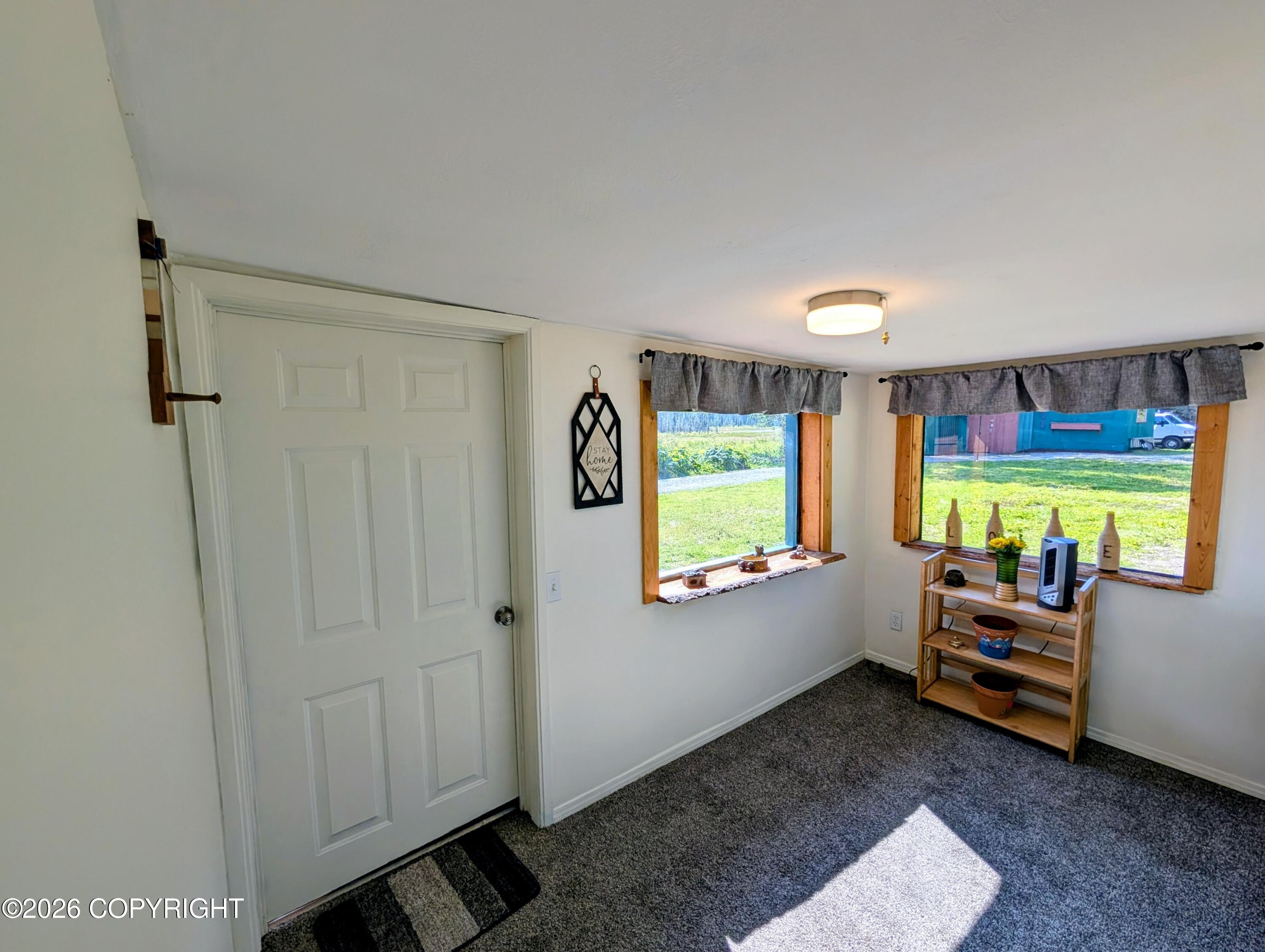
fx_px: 439
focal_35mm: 12
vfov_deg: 94.6
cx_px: 632
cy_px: 476
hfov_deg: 110.5
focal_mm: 2.02
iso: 50
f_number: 1.7
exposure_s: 1/665
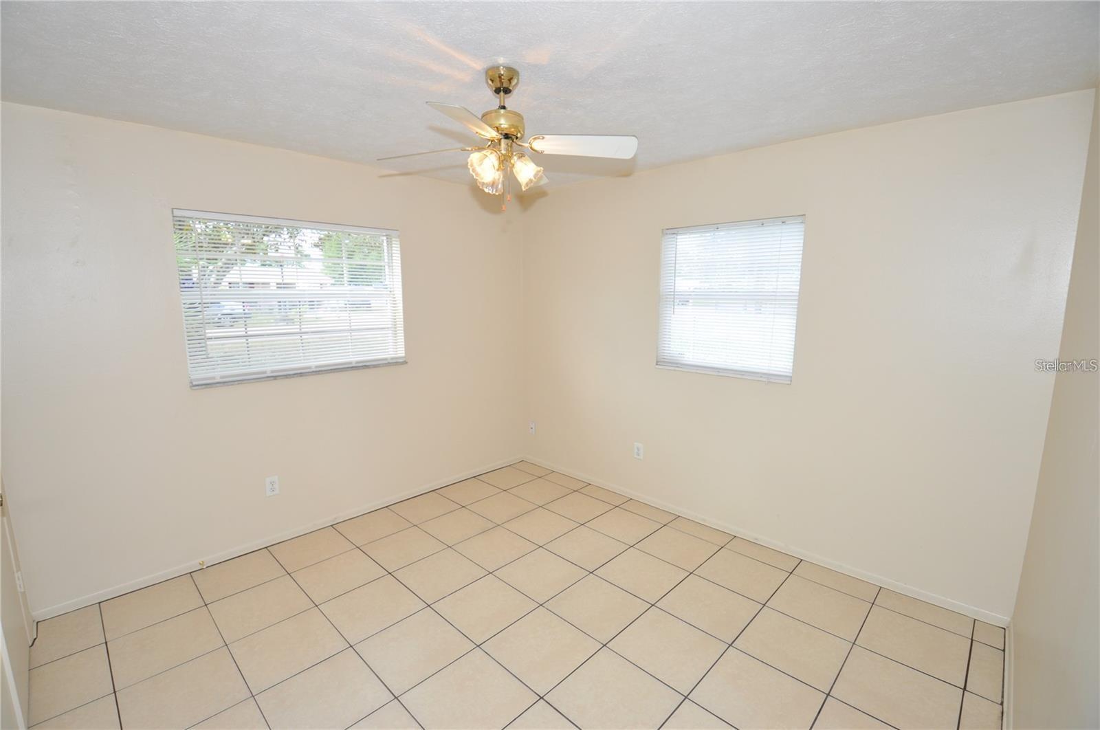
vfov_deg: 77.2
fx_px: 458
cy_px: 365
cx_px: 550
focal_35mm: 15
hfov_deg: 100.5
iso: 400
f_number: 5
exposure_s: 1/100
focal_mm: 10
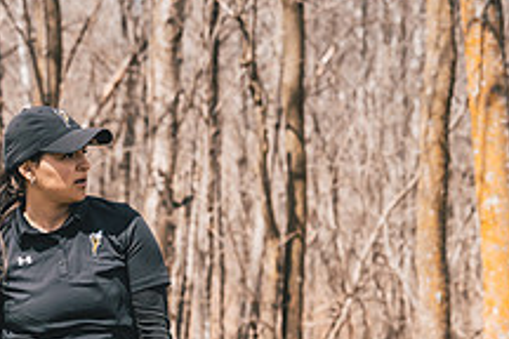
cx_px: 130
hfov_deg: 6.3
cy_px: 420
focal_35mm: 326
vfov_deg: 4.2
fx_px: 4609
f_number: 6.3
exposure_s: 1/2000
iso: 640
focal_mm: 117
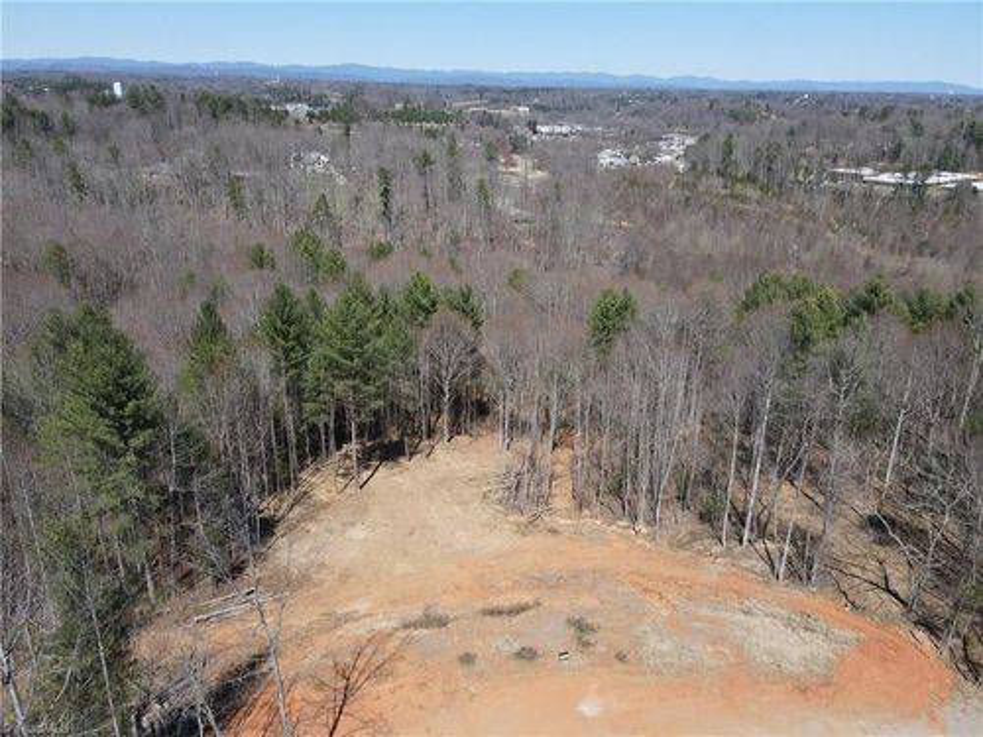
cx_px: 492
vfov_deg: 56.8
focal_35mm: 24
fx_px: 682
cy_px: 368
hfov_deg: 71.6
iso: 100
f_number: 2.8
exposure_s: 1/640
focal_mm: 4.5
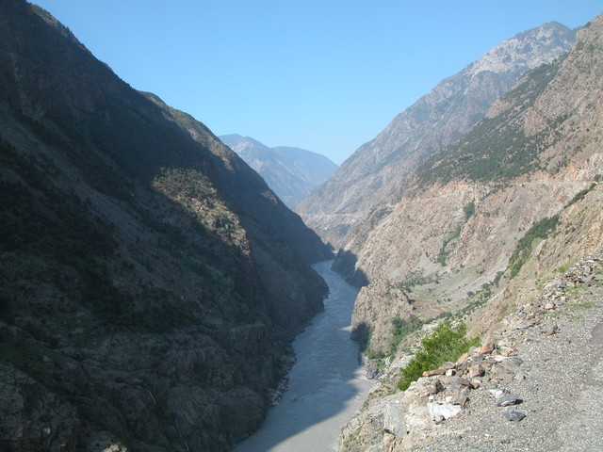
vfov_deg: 40.7
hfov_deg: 52.6
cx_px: 302
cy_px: 226
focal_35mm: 35
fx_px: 610
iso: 100
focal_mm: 8.9
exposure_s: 1/258
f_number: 5.6
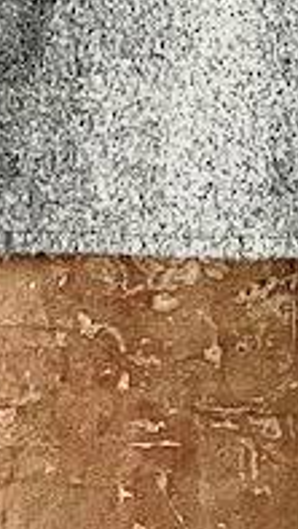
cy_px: -610
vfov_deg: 10.5
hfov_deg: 6.6
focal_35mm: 184
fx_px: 2581
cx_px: 43
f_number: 1.6
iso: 160
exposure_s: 1/60
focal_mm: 5.1
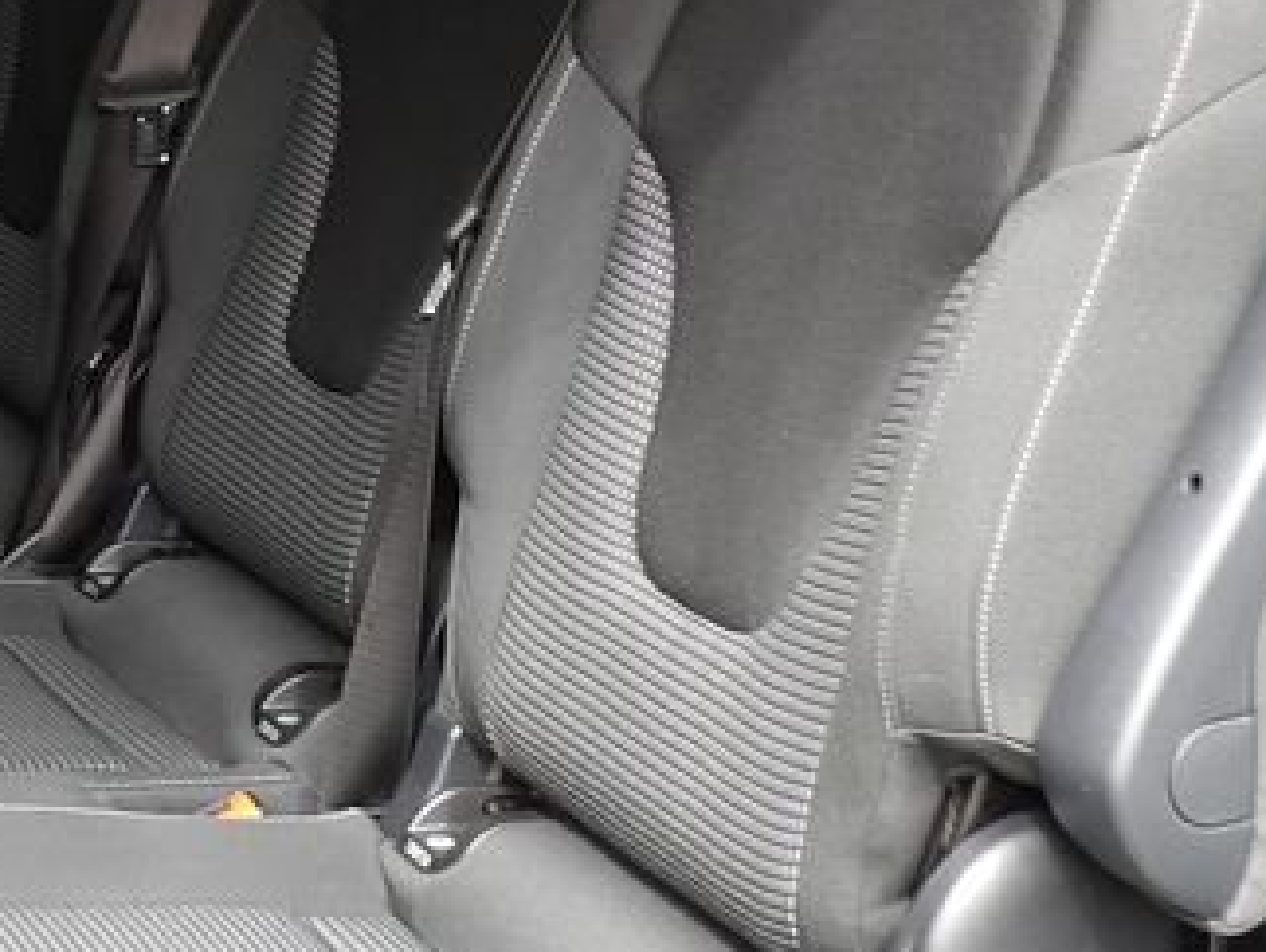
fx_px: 2783
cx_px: 380
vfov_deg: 19.4
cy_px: 478
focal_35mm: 76
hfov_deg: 25.4
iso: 130
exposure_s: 1/33
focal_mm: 4.3
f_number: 3.2
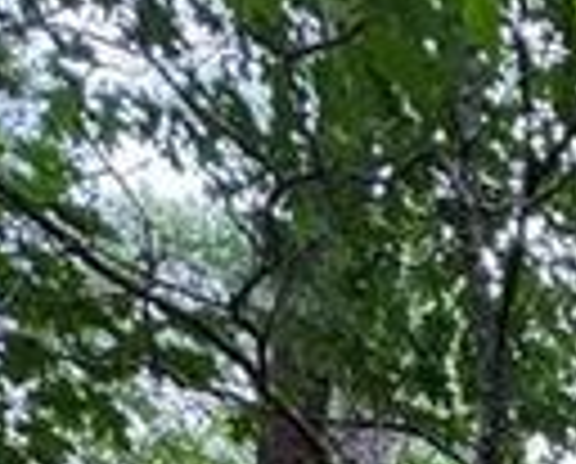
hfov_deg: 22.3
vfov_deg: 12.8
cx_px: 846
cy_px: 1259
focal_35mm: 71
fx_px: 1213
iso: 80
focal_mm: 2.22
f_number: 2.2
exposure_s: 1/99
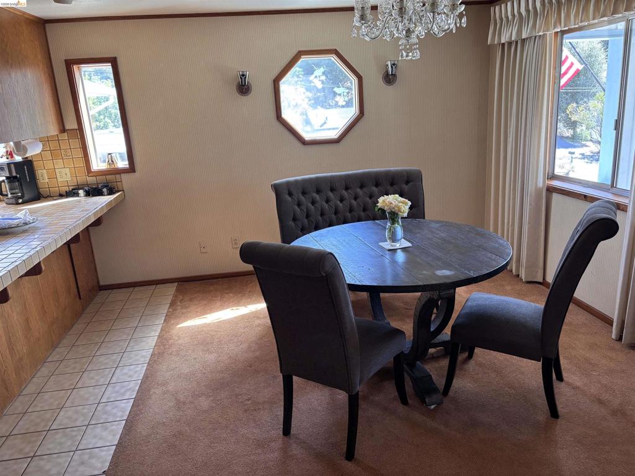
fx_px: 477
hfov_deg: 67.3
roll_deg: +3.5
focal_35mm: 26
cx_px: 318
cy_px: 238
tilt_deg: -14.3
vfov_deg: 53.1
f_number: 1.6
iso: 125
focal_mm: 5.96
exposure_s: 1/116
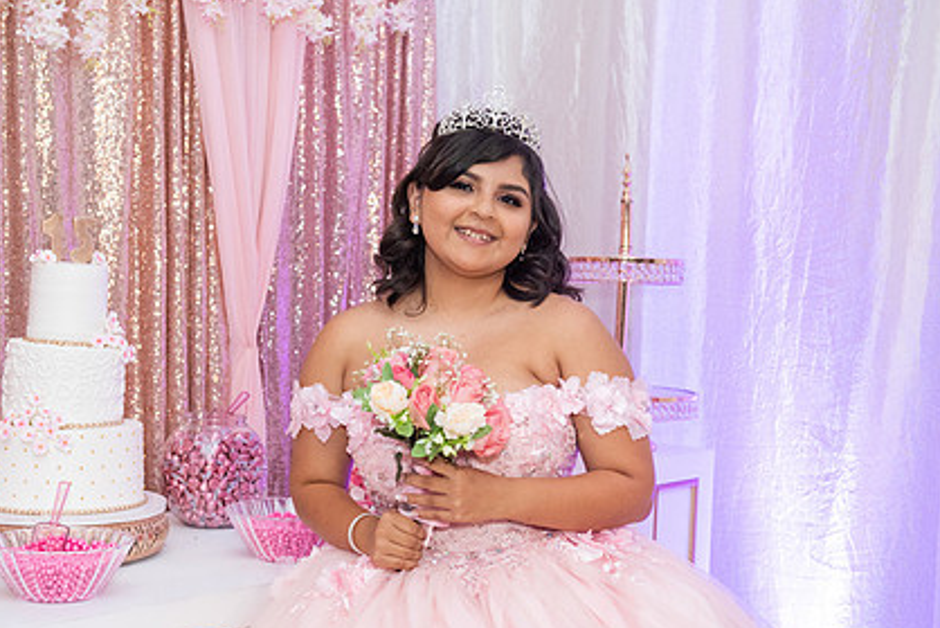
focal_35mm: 61
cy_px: 391
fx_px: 1593
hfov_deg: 32.8
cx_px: 387
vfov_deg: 22.2
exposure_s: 1/160
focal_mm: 44
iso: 1250
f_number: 3.5
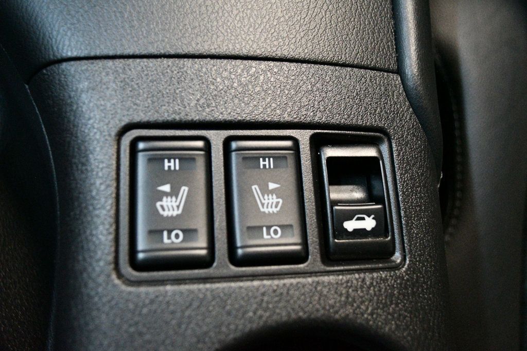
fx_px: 483
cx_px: 264
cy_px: 176
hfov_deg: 57.2
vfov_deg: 39.9
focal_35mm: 33
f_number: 4
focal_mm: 22
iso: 8000
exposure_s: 1/60
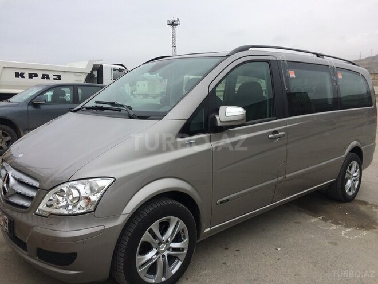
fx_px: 317
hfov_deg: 61.7
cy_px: 142
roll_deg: +1.5
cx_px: 189
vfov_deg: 48.2
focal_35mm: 29
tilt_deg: -10.8
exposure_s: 1/733
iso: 32
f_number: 2.2
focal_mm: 4.15
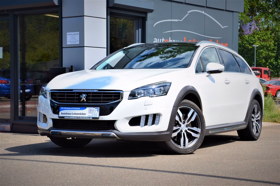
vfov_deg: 18.1
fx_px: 582
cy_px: 93
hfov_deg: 27.0
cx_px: 140
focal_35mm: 75
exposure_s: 1/125
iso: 100
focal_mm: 50
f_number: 11
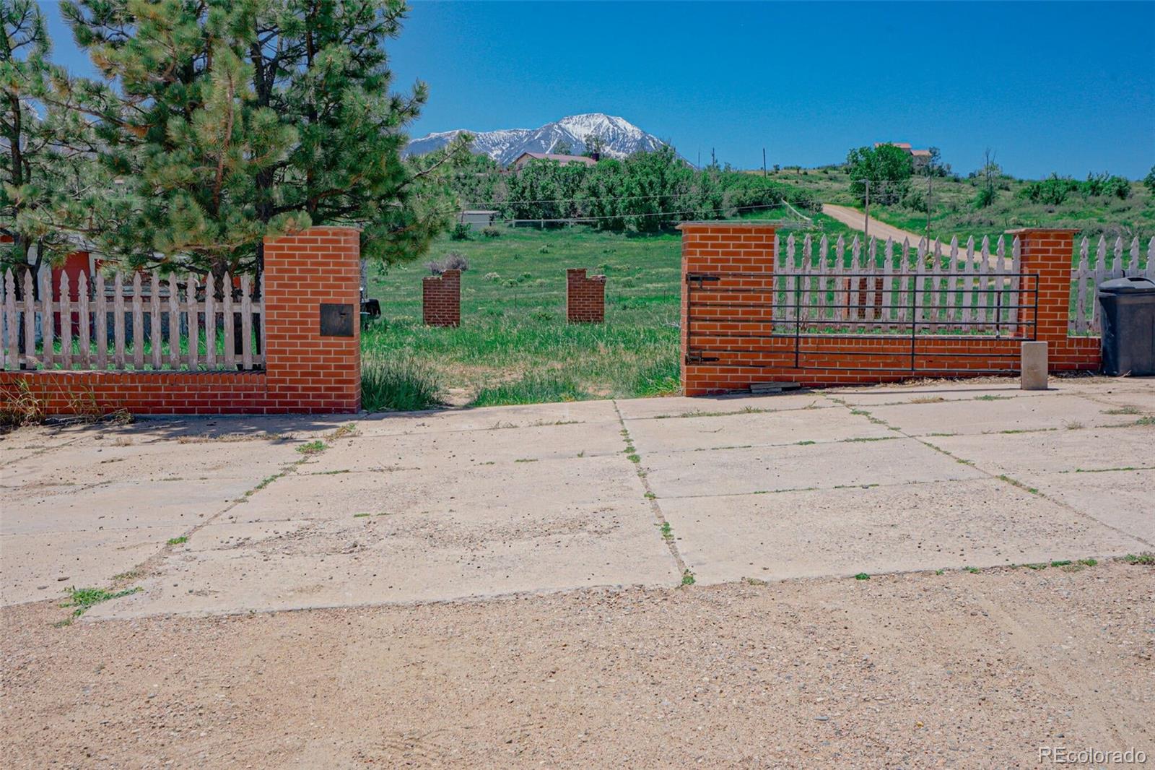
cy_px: 385
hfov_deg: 54.4
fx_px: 1123
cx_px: 578
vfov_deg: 37.8
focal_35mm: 35
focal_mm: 35
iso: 400
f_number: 11
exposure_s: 1/750
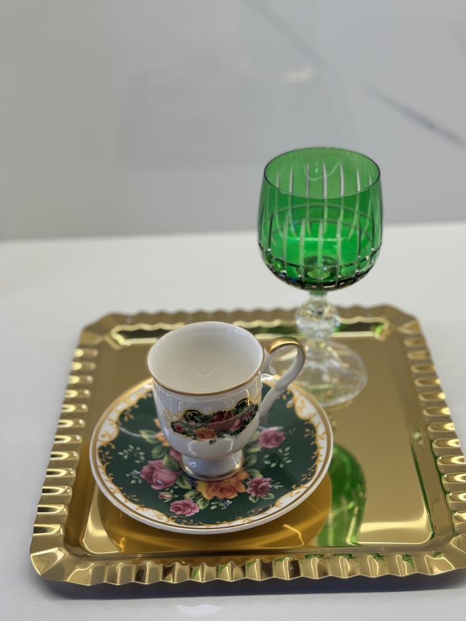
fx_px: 862
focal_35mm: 48
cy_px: 310
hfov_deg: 30.3
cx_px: 233
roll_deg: +2.5
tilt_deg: -34.3
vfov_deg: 39.7
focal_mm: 6.76
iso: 50
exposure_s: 1/121
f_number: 1.78
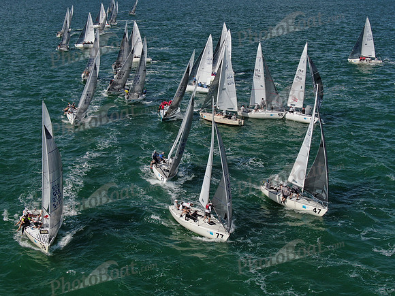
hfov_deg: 39.7
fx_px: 548
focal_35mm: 48
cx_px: 198
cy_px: 148
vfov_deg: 30.3
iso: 100
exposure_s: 1/1250
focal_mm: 8.6
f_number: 3.8
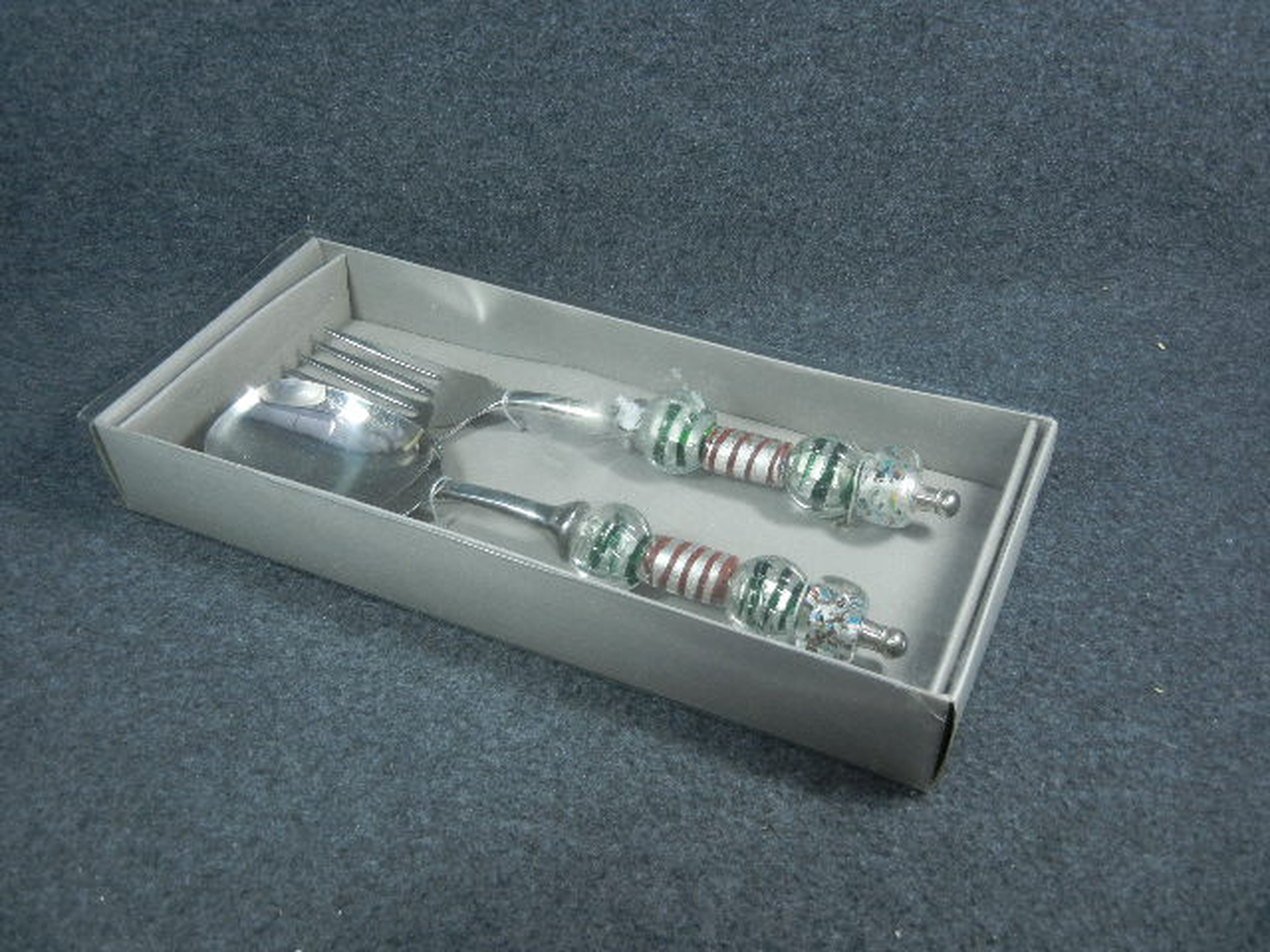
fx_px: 1247
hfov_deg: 54.0
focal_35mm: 34
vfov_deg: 41.8
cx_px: 635
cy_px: 476
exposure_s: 1/30
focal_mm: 6.2
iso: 349
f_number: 3.6
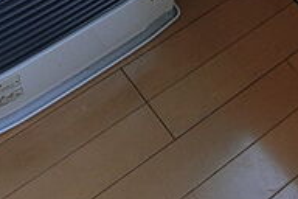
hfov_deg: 29.9
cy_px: -58
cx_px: 64
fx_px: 546
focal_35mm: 66
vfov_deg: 19.1
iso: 200
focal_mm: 4.06
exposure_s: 1/125
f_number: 2.7
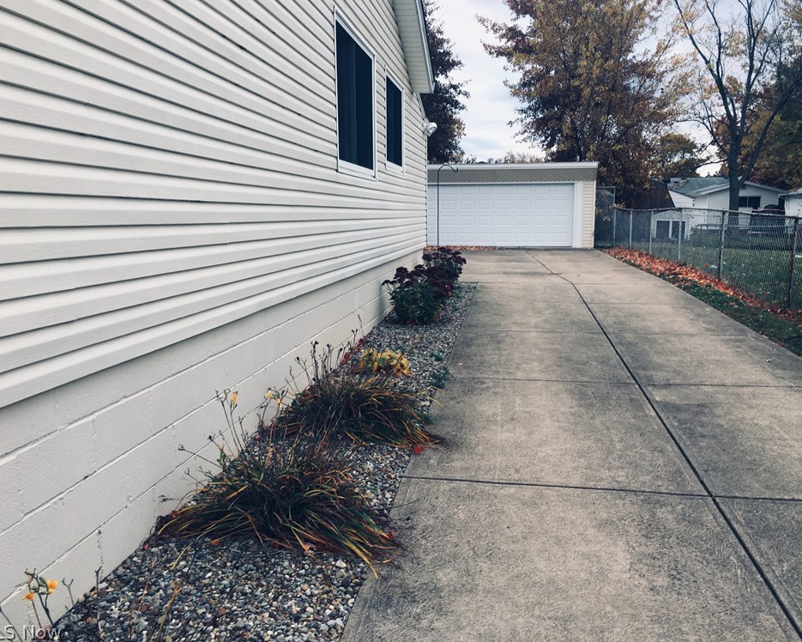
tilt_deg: -7.4
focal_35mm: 31
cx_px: 412
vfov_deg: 47.1
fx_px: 736
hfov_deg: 57.2
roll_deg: +0.7
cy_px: 317
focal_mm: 4.15
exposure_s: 1/60
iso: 25
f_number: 2.2
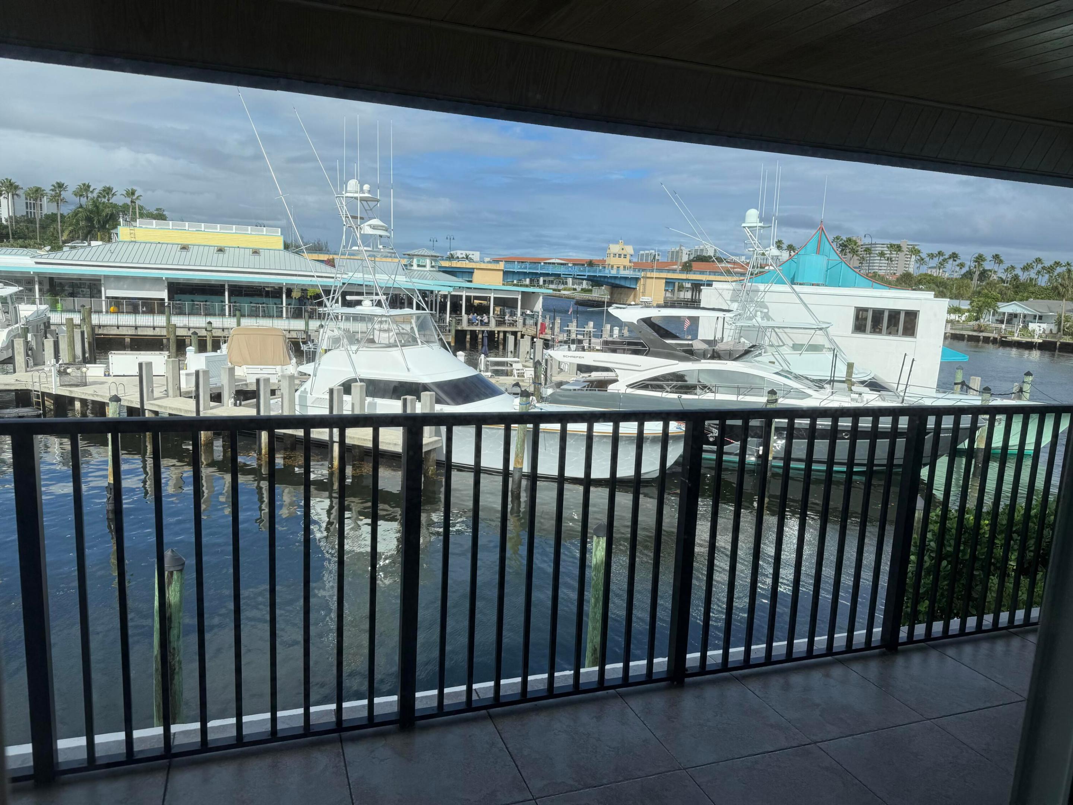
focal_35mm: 24
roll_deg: -2.6
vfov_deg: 56.8
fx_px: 744
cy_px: 402
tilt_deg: -8.6
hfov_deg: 71.6
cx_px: 536
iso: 80
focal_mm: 6.76
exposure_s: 1/3279
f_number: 1.78
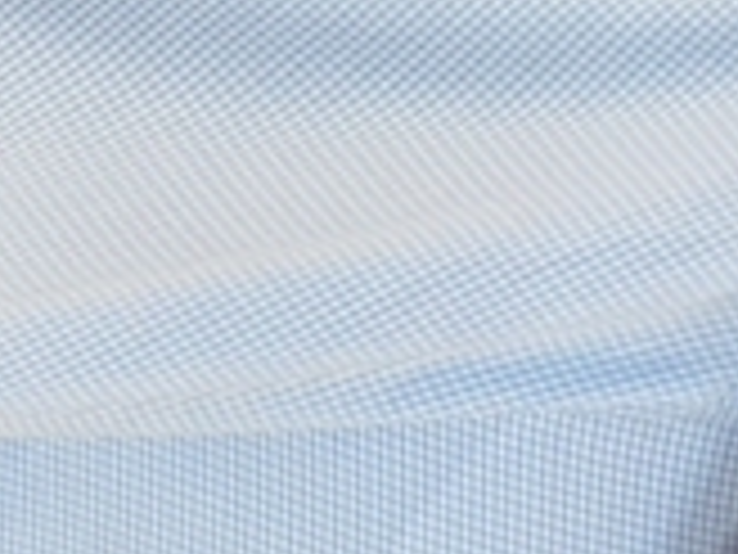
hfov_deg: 8.0
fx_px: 4328
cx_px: -1678
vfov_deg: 6.7
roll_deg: +0.1
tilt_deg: -17.3
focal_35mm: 203
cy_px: -1094
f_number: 1.6
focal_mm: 5.96
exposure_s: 1/363
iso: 64
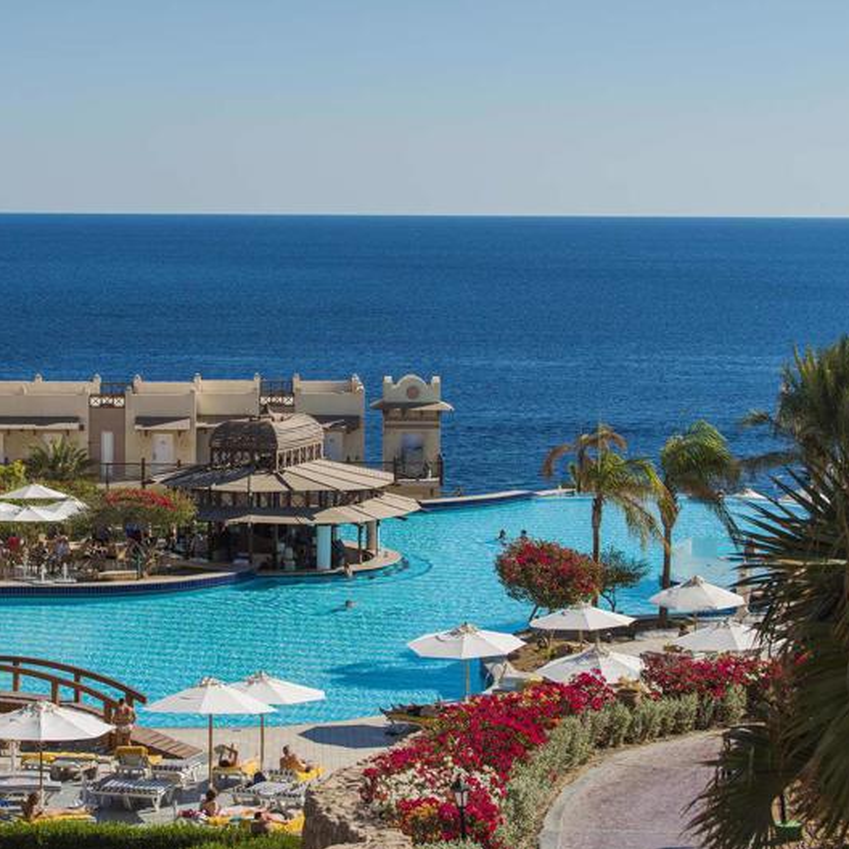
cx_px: 305
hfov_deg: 19.3
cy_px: 425
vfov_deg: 19.3
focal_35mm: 90
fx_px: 2497
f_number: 8
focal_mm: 70
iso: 100
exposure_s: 1/500
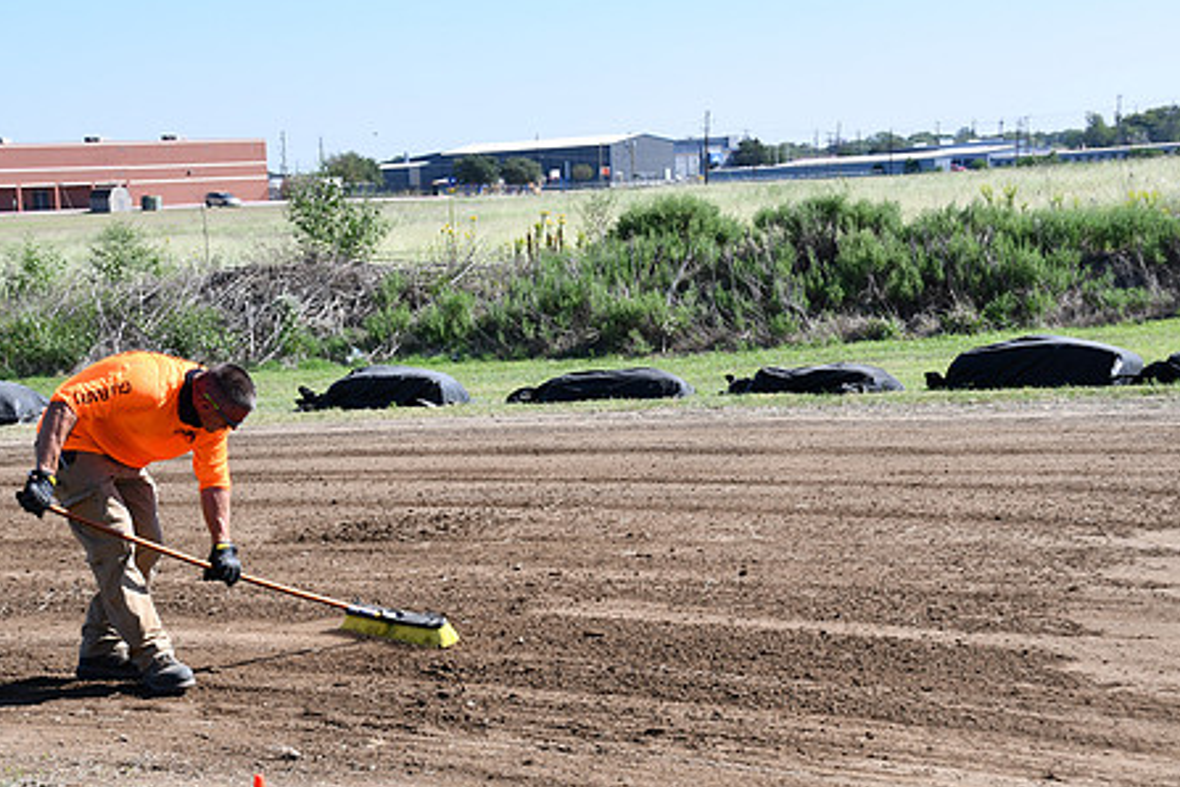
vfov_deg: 18.4
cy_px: 479
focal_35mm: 74
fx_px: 2425
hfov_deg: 27.3
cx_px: 467
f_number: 8
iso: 140
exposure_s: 1/250
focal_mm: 38
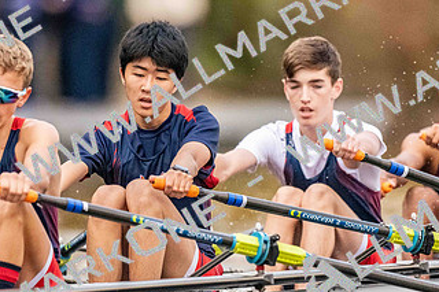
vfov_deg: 1.3
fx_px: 13272
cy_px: 188
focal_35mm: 1089
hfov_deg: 1.9
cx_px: 185
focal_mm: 600
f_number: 4
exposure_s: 1/2500
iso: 9000
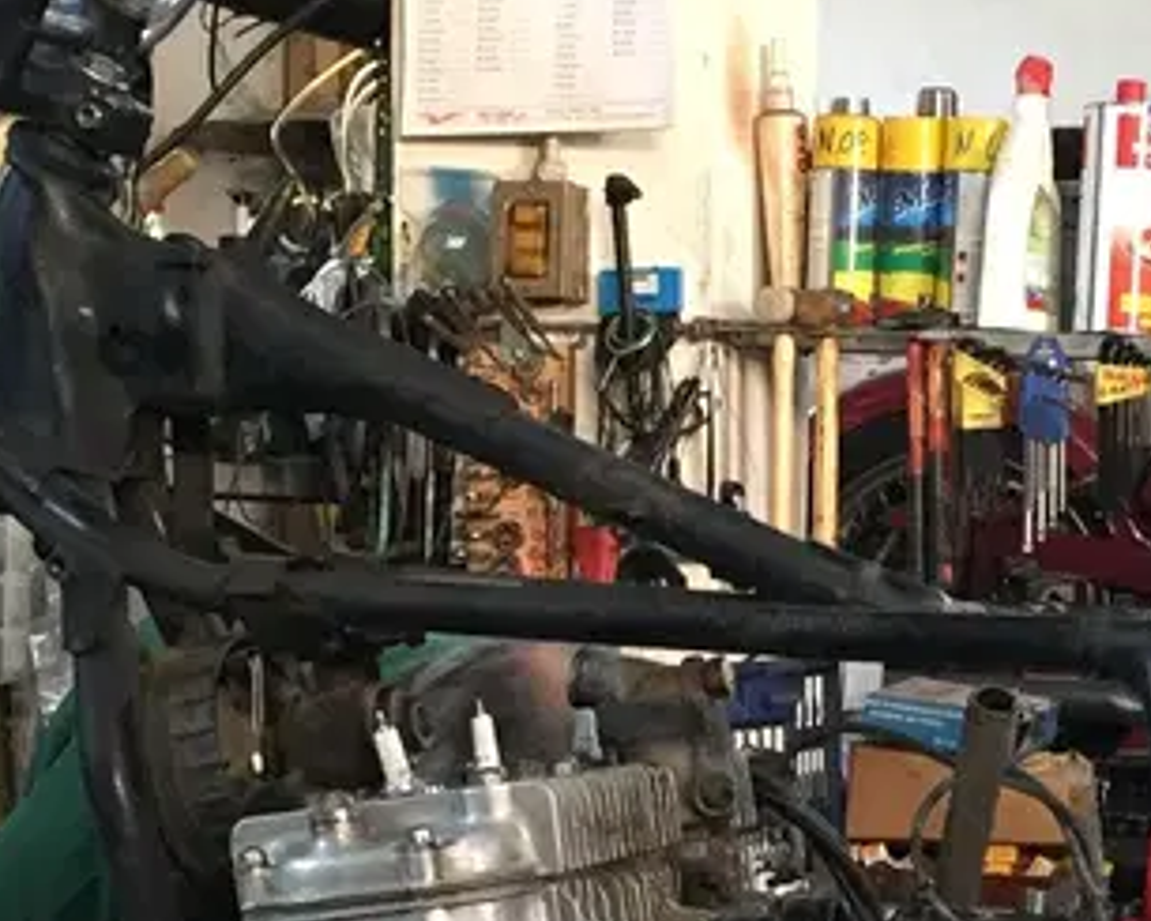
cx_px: 861
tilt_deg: -6.8
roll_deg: -2.4
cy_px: 985
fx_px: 3782
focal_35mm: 111
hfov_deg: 17.2
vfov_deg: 13.6
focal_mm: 4.15
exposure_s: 1/33
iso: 200
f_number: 2.2
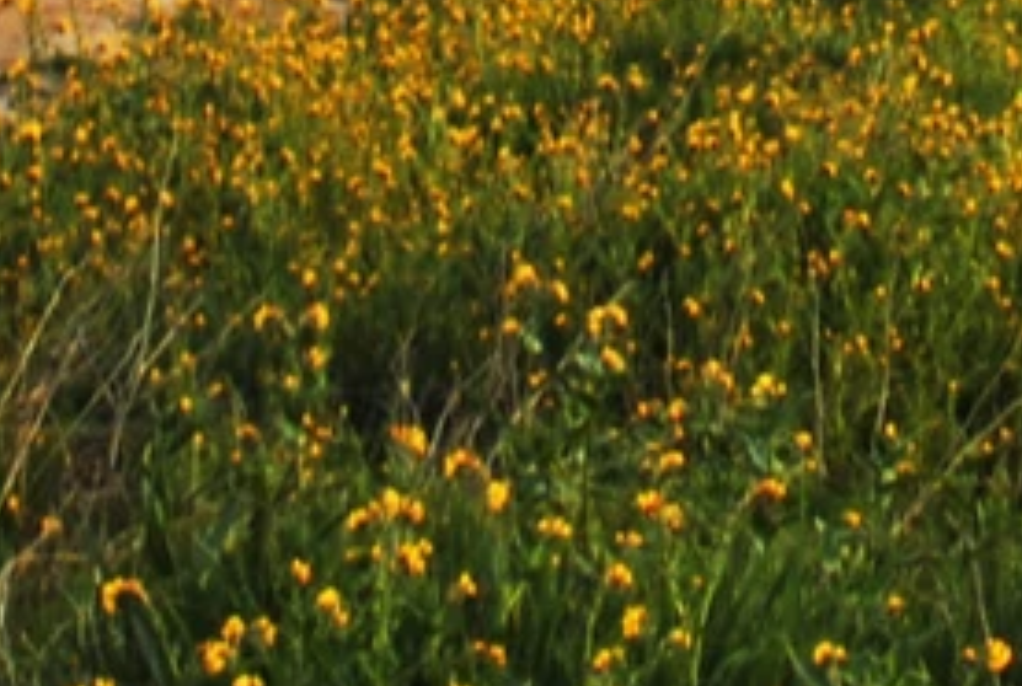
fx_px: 4467
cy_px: -870
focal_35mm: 157
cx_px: 928
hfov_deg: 12.9
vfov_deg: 8.2
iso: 100
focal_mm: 18
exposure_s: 1/5
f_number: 22
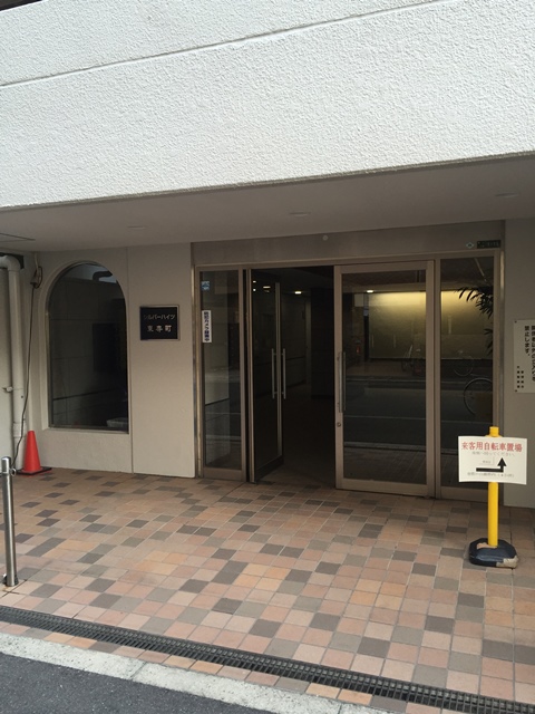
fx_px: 598
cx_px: 268
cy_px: 357
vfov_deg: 61.7
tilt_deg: -2.1
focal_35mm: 29
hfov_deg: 48.2
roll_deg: +1.0
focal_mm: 4.15
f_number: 2.2
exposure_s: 1/120
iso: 32
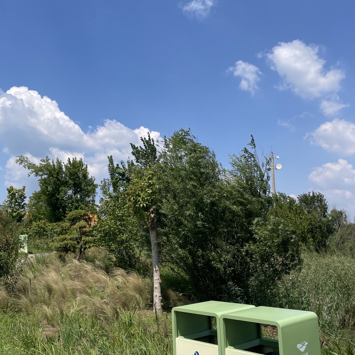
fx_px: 429
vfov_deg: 44.9
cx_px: 151
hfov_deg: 44.8
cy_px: 182
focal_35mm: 37
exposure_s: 1/4651
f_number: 1.6
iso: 32
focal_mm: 4.2
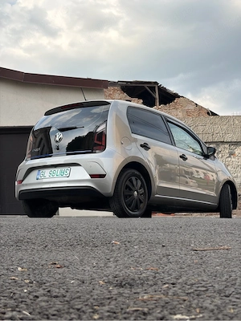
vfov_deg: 36.8
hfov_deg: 28.0
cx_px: 120
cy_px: 160
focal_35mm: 52
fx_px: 483
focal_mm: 5.96
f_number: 1.6
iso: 40
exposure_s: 1/1312
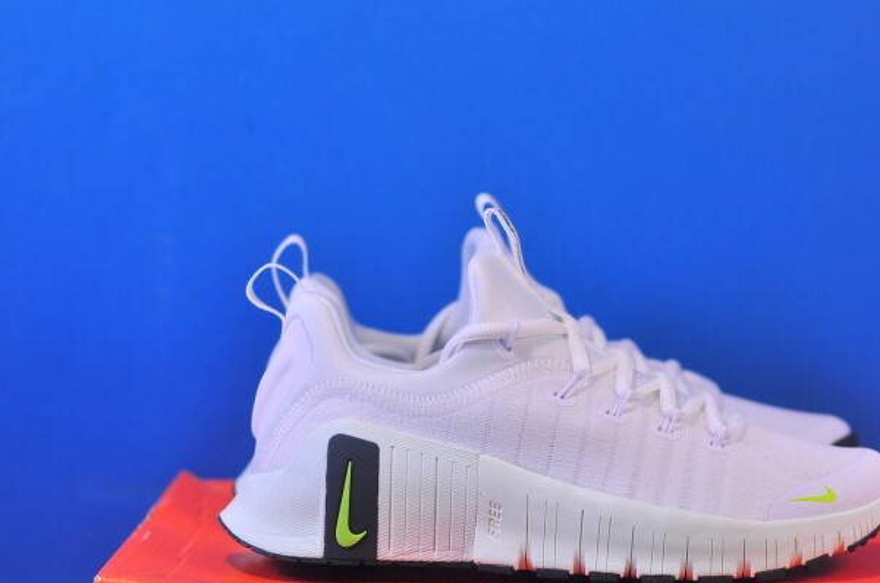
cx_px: 550
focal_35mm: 100
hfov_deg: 20.4
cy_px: 278
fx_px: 2440
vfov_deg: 13.6
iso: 250
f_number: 2.8
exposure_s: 1/320
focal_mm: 50
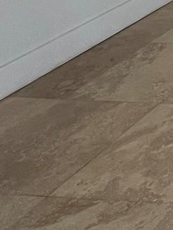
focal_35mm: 64
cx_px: 509
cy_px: -180
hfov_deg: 11.8
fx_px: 426
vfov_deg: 21.0
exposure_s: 1/120
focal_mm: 1.57
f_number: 1.8
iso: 80
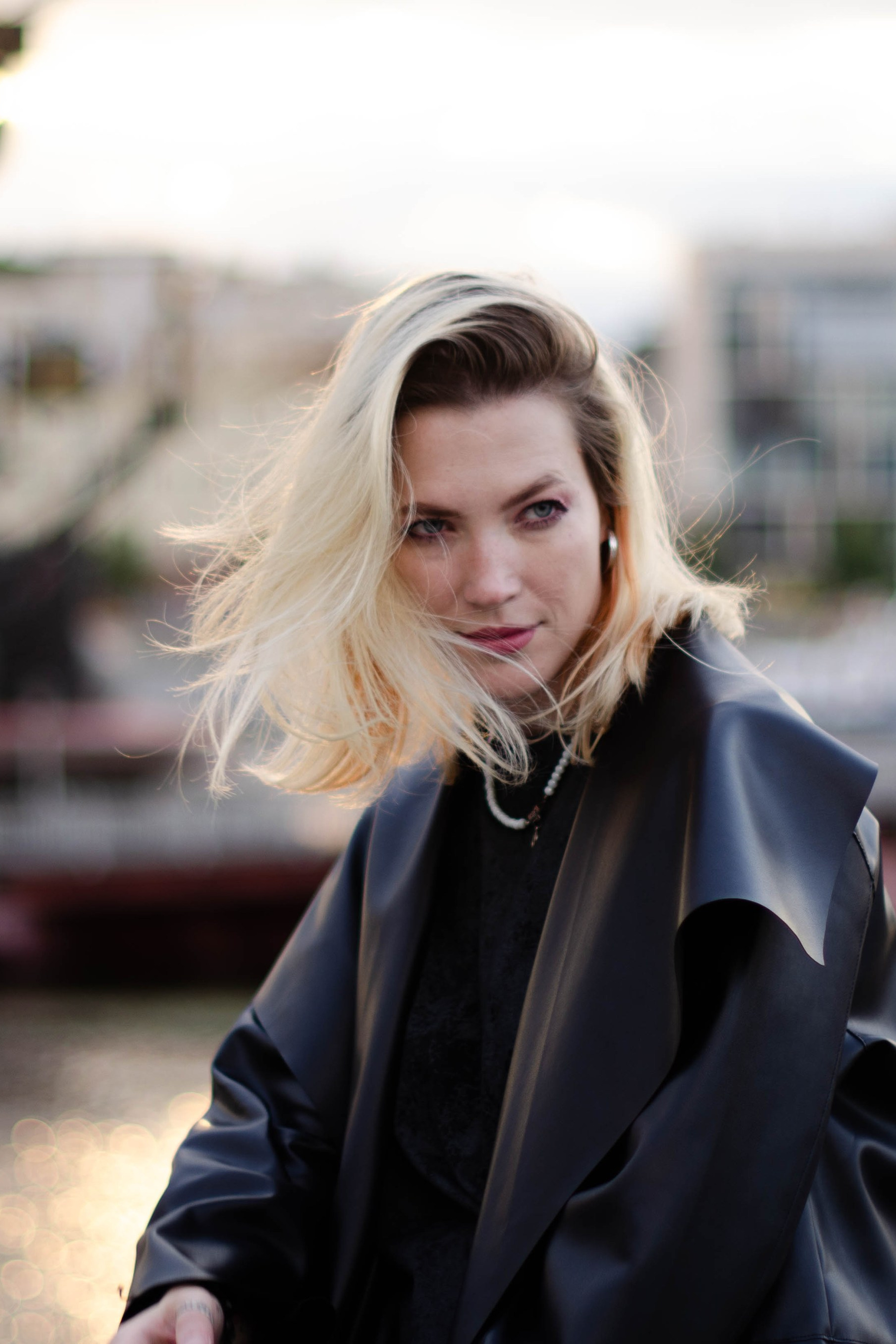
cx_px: 448
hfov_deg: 18.2
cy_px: 672
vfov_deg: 27.0
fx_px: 2800
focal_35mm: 75
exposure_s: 1/500
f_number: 1.4
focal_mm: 50
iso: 100
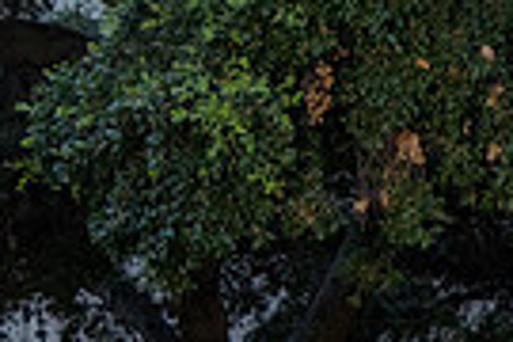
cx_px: 987
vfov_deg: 7.3
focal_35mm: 184
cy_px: 601
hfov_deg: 10.4
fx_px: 2622
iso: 400
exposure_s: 1/200
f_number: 4
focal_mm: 29
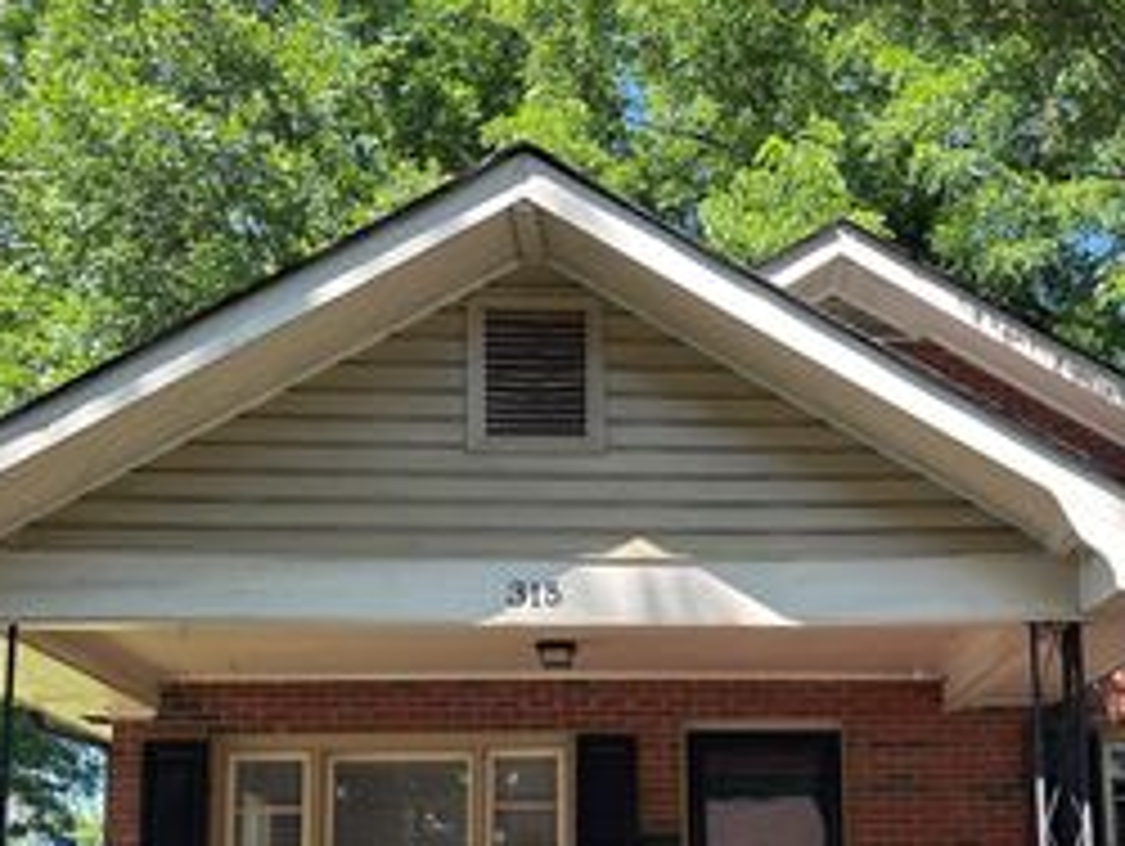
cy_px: 722
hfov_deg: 39.2
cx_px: 742
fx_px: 1561
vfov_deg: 29.4
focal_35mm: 48
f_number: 1.78
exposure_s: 1/462
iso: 80
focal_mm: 6.86
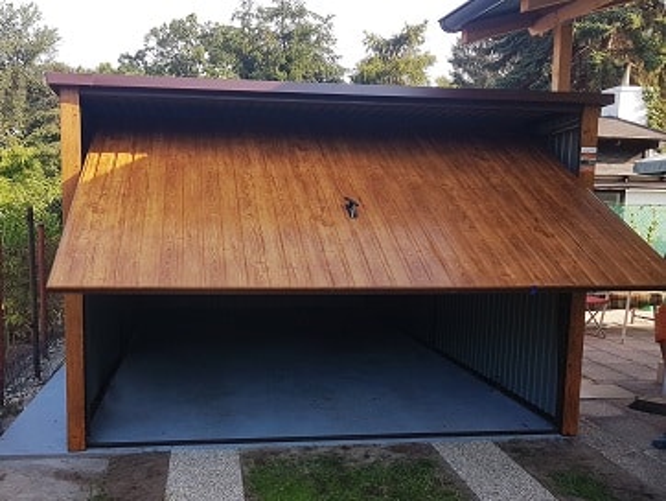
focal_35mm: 26
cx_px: 333
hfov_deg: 67.3
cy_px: 250
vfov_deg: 53.1
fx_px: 501
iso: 40
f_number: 1.7
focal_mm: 4.2
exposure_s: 1/558
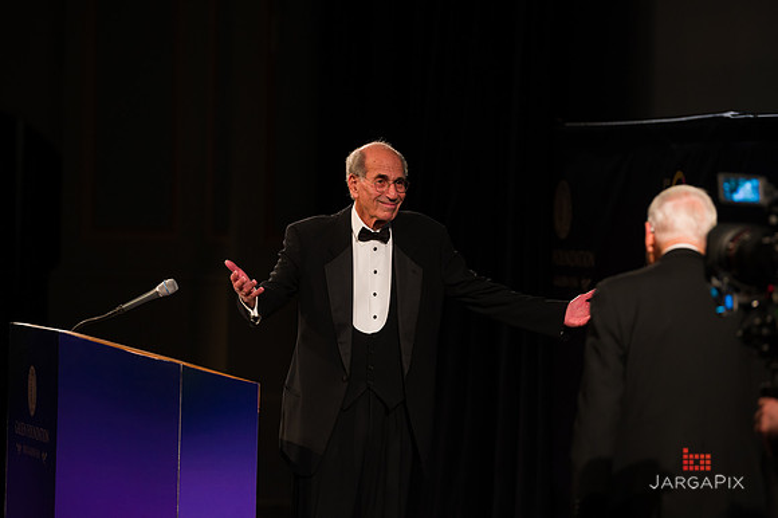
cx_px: 389
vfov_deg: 7.0
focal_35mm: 195
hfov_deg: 10.6
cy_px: 259
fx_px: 4212
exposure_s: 1/200
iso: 1600
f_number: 4
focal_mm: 195
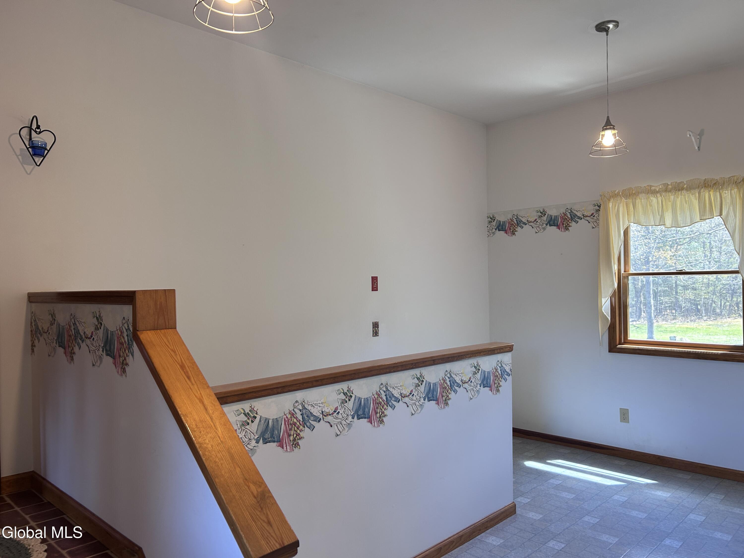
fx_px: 559
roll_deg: +1.2
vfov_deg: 53.1
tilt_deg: +0.2
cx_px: 372
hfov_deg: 67.3
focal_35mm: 26
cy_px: 279
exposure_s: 1/120
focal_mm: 5.7
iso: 80
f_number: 1.5
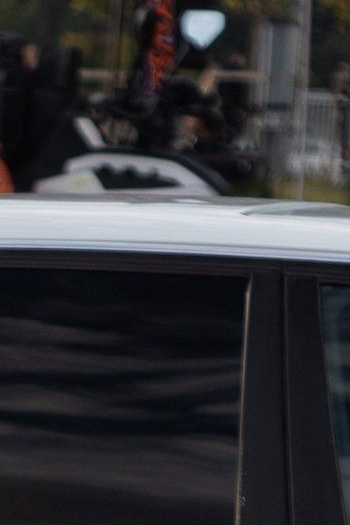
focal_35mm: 256
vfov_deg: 7.7
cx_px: -272
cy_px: 1082
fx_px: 3733
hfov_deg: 5.3
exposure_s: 1/1600
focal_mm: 35
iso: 100
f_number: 2.2
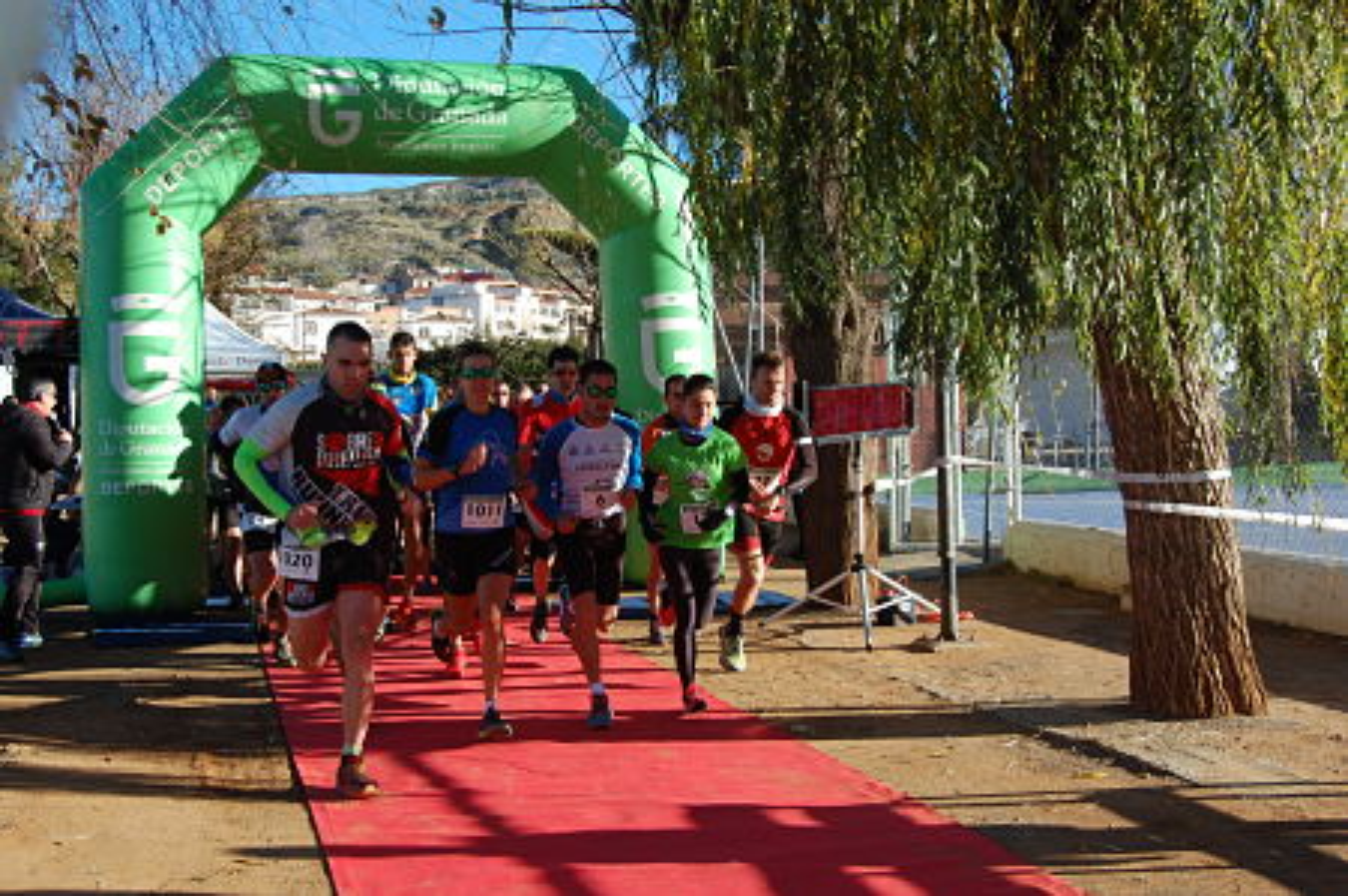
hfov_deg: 43.6
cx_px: 674
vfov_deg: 29.8
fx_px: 1683
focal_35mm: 45
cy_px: 448
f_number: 8
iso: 200
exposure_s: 1/250
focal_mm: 30
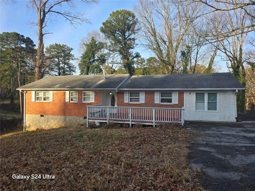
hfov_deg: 73.9
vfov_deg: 58.9
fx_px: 169
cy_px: 96
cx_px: 128
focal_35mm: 23
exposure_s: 1/232
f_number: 1.7
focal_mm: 6.3
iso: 12
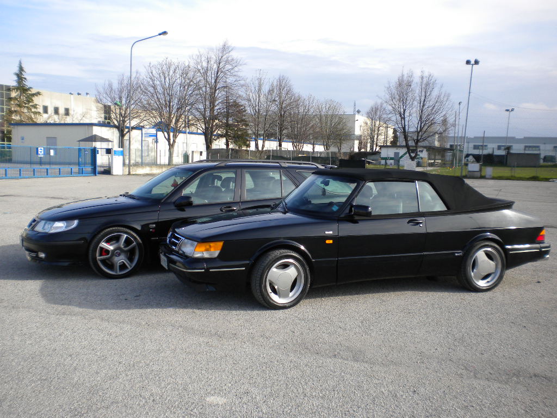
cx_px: 278
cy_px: 209
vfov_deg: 40.7
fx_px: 563
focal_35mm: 35
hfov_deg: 52.6
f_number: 4.6
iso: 80
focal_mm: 6.3
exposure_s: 1/353
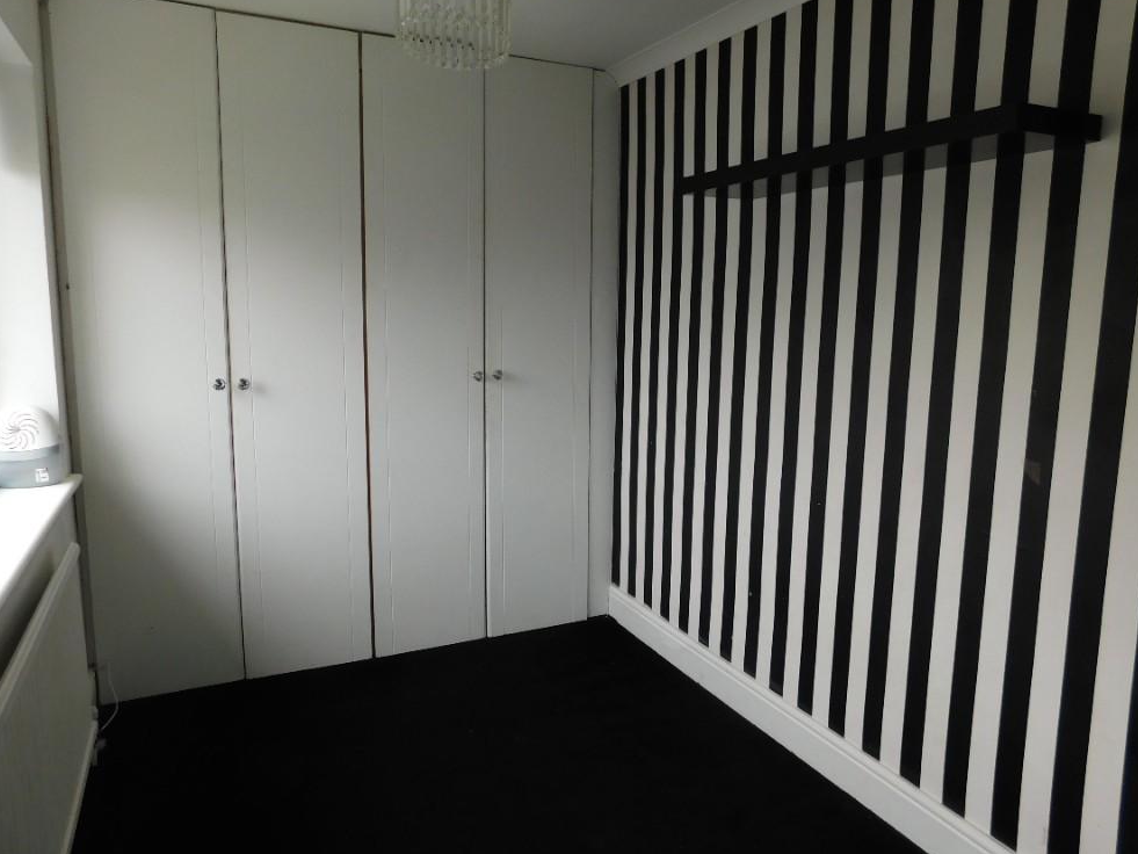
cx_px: 568
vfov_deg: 56.8
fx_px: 789
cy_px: 412
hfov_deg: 71.6
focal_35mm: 24
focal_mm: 4
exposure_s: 1/160
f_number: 3
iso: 125
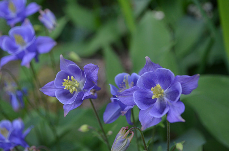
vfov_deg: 25.6
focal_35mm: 52
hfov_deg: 37.9
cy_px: 76
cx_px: 114
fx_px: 333
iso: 1600
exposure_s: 1/200
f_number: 5
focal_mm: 35
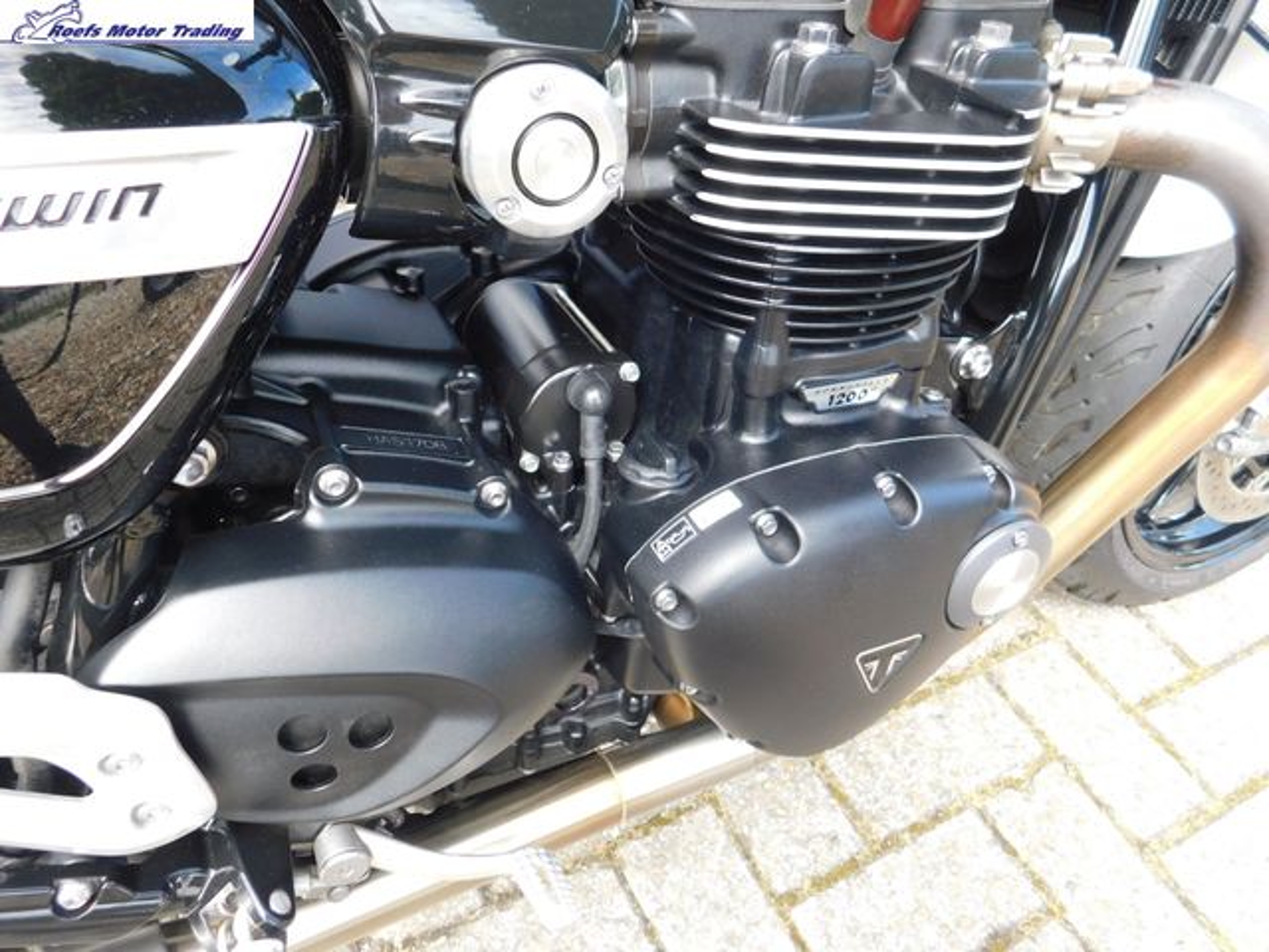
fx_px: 916
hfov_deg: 69.4
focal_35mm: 25
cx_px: 634
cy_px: 476
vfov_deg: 54.9
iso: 125
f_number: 3.1
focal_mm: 4.5
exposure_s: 1/100
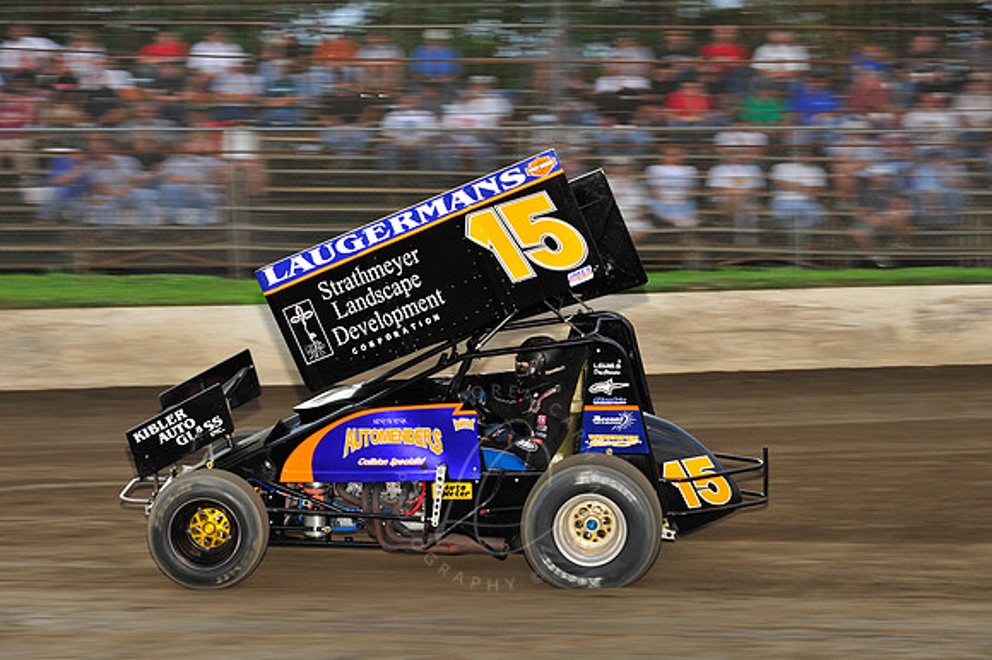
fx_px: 2892
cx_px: 496
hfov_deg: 19.5
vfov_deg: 13.0
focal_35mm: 105
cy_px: 330
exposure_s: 1/320
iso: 640
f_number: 7.1
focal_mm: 105
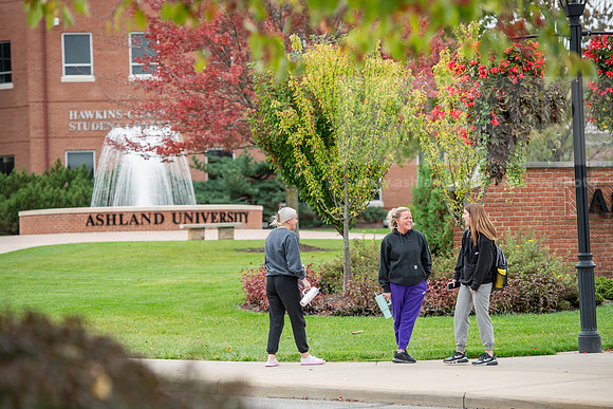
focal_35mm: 135
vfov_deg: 10.2
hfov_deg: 15.2
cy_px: 204
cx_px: 306
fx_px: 2299
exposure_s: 1/400
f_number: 3.5
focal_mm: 135
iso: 320
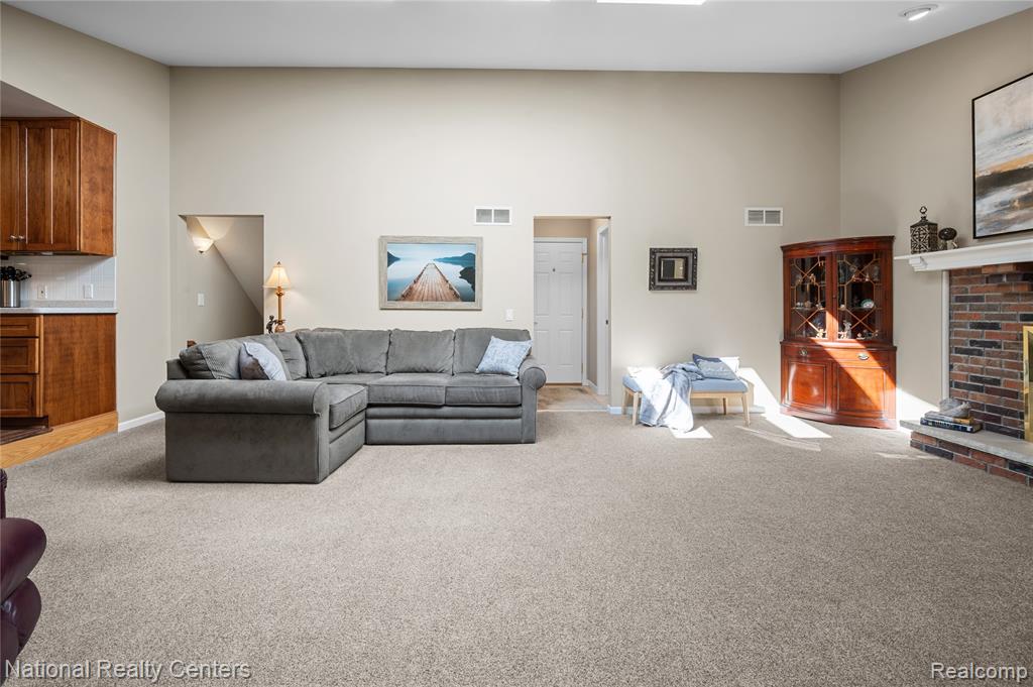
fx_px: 401
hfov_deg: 104.3
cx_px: 516
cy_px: 344
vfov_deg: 81.1
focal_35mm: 14
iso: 100
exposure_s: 1/2
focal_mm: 14
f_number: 11
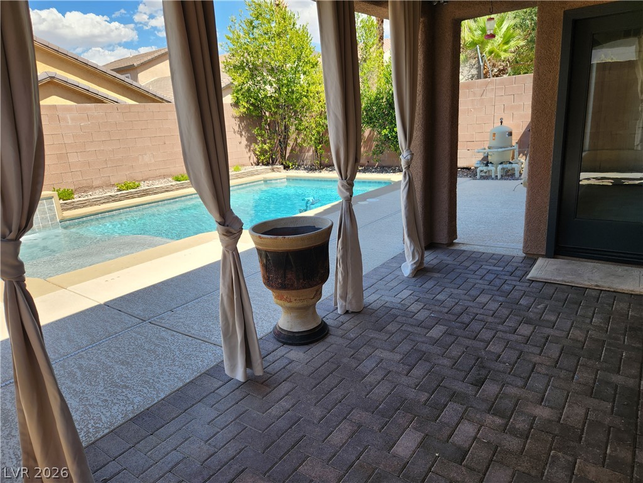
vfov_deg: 58.9
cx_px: 322
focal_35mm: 23
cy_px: 242
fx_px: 427
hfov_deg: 73.9
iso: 20
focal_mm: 5.4
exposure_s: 1/532
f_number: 1.8
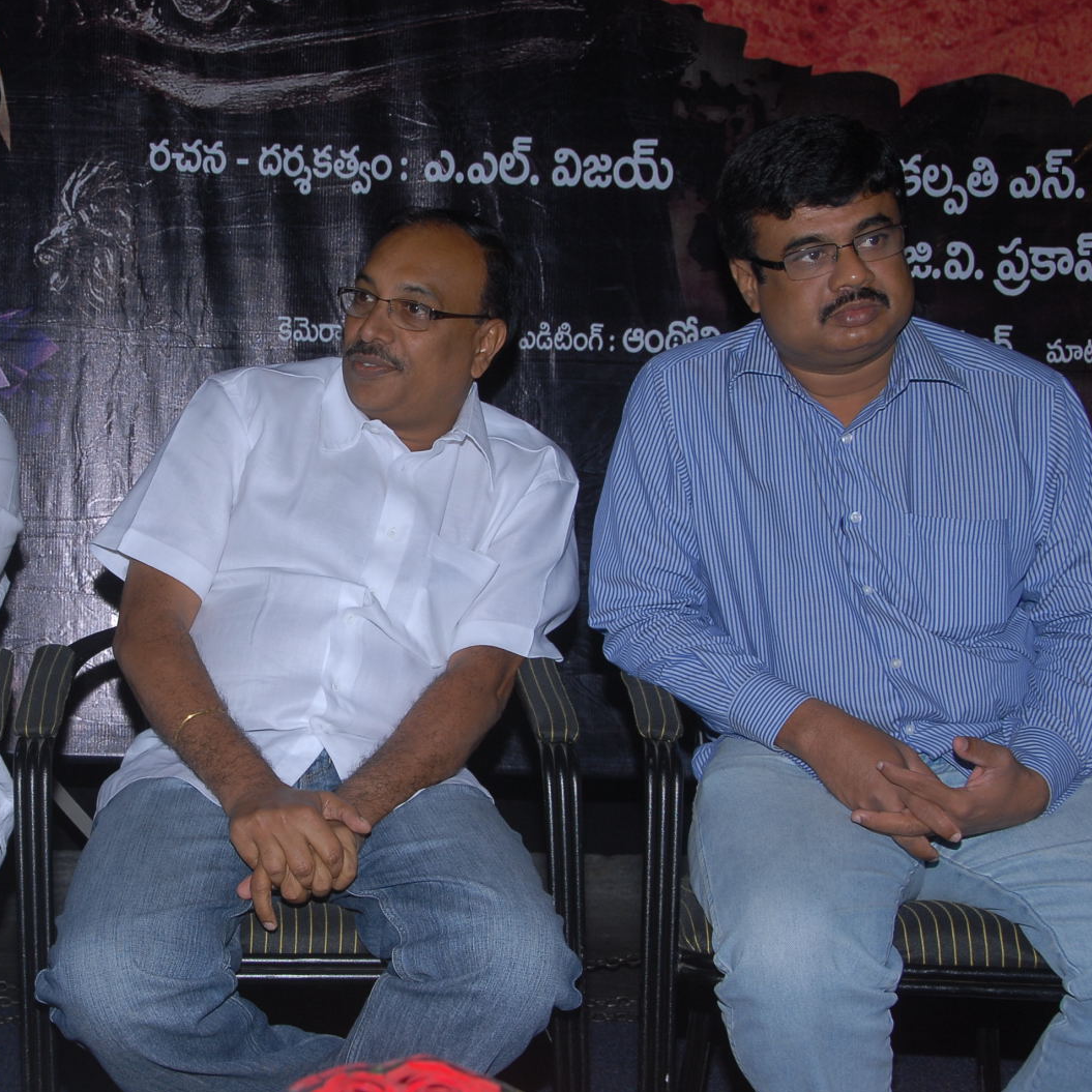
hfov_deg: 27.3
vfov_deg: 27.7
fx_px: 2213
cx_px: 272
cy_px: 544
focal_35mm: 62
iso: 200
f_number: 8
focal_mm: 32
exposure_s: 1/125
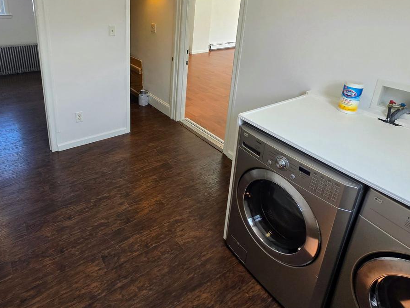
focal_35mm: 21
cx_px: 157
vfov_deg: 60.9
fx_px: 249
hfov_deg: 77.7
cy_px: 88
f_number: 2.2
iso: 80
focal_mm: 2.2
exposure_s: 1/120
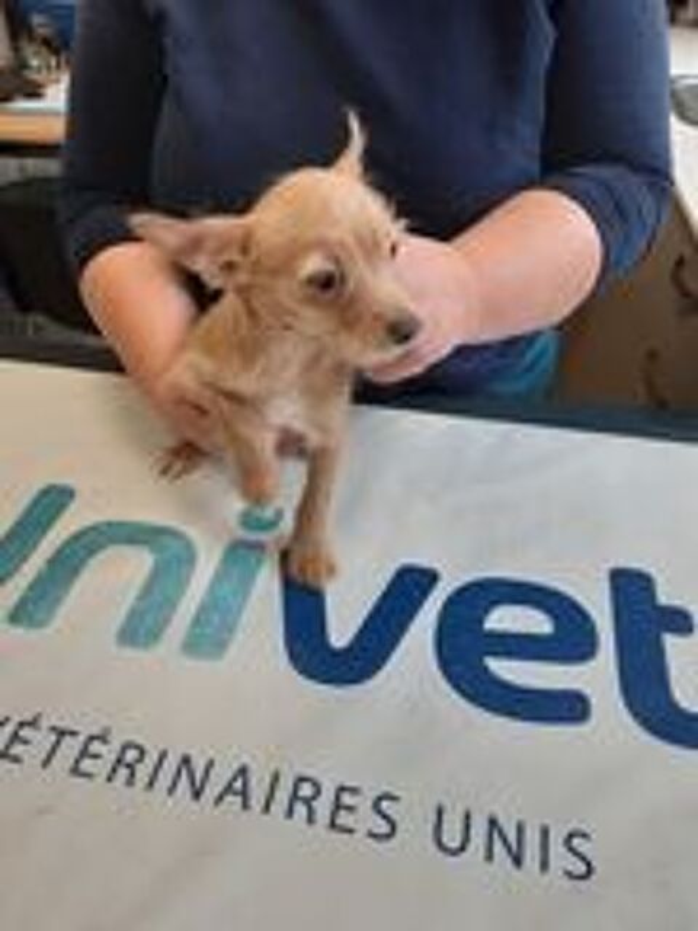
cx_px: 349
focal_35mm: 26
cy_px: 466
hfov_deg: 53.1
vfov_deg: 67.3
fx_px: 699
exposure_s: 1/100
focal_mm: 3.92
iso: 40
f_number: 1.7
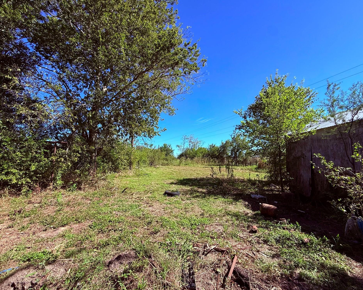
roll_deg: +0.4
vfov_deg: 84.0
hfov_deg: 96.8
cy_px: 143
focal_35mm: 15
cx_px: 188
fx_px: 161
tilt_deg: +7.5
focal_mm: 2.22
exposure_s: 1/1211
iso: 50
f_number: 2.2
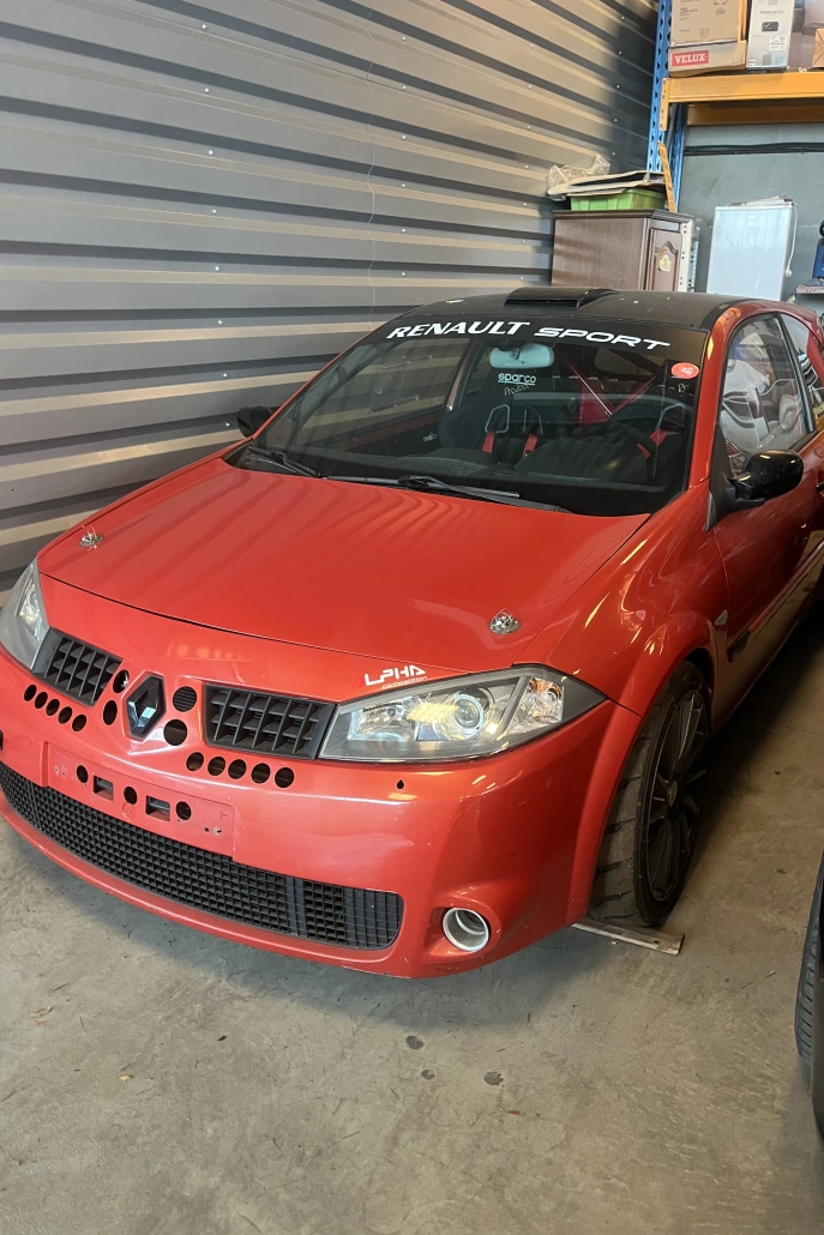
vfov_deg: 65.5
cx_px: 437
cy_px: 636
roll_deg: -0.4
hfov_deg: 46.4
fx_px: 961
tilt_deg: -17.8
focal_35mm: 28
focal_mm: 5.1
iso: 400
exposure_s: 1/60
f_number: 1.6
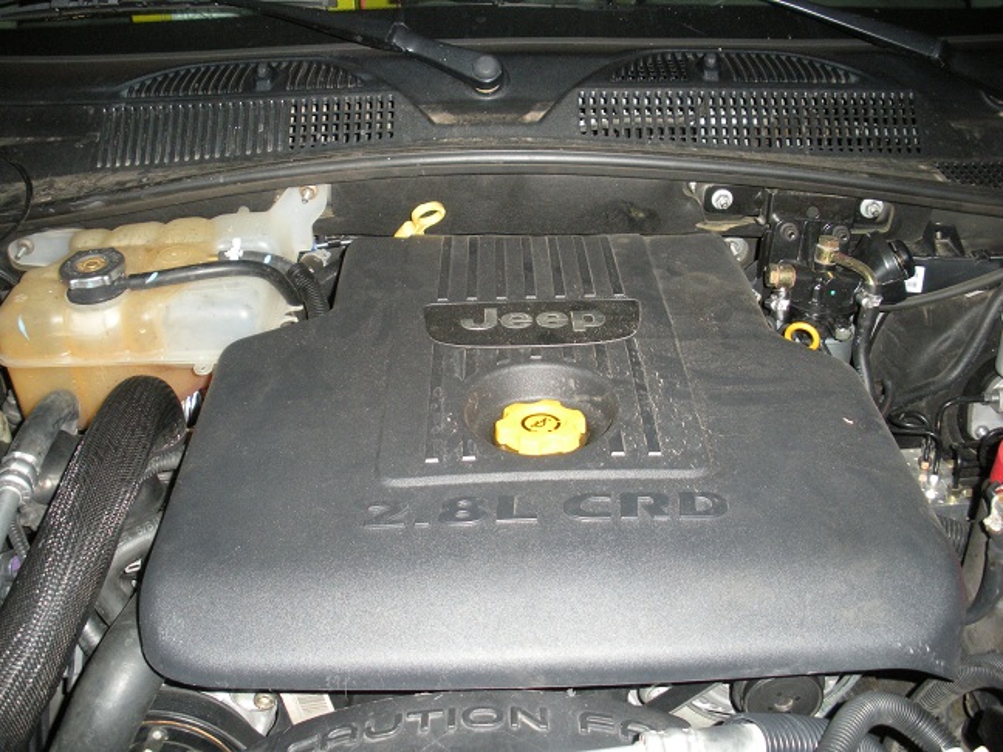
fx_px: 1043
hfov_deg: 51.4
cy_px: 376
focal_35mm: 36
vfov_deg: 39.7
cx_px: 502
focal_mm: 6.3
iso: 287
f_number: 3.5
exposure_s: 1/60
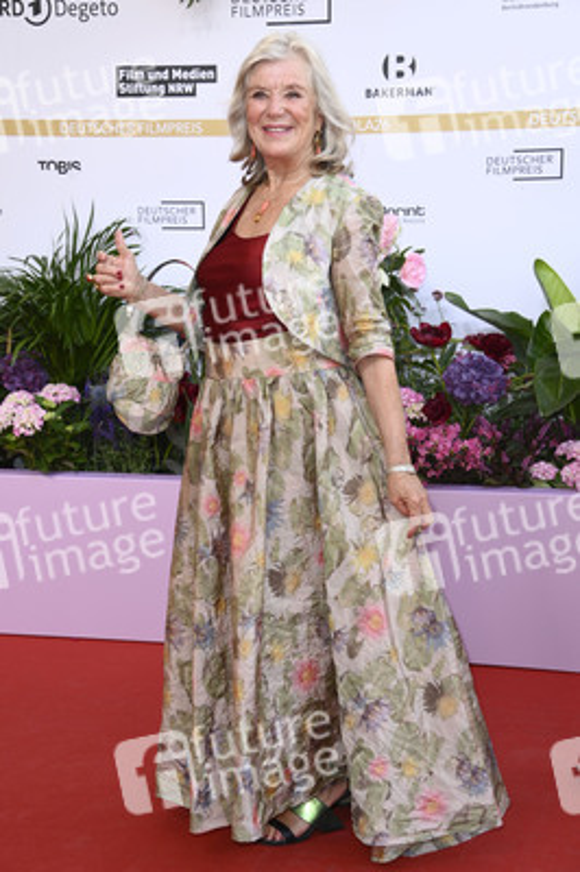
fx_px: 1694
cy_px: 436
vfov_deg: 28.9
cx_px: 290
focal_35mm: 70
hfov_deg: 19.4
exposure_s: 1/250
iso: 500
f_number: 6.3
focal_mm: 70
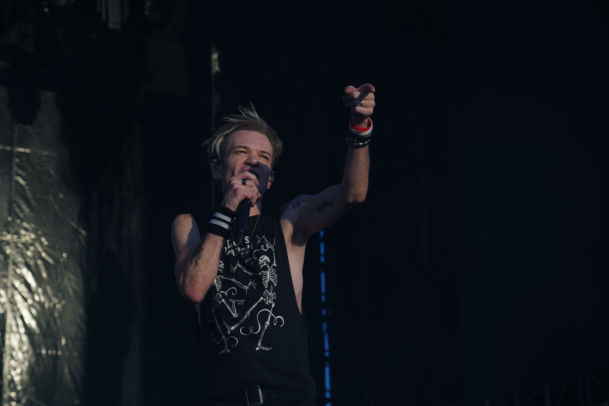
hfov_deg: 19.5
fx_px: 1776
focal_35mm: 105
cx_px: 304
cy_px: 203
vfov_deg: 13.0
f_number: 7.1
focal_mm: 105
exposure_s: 1/400
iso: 100
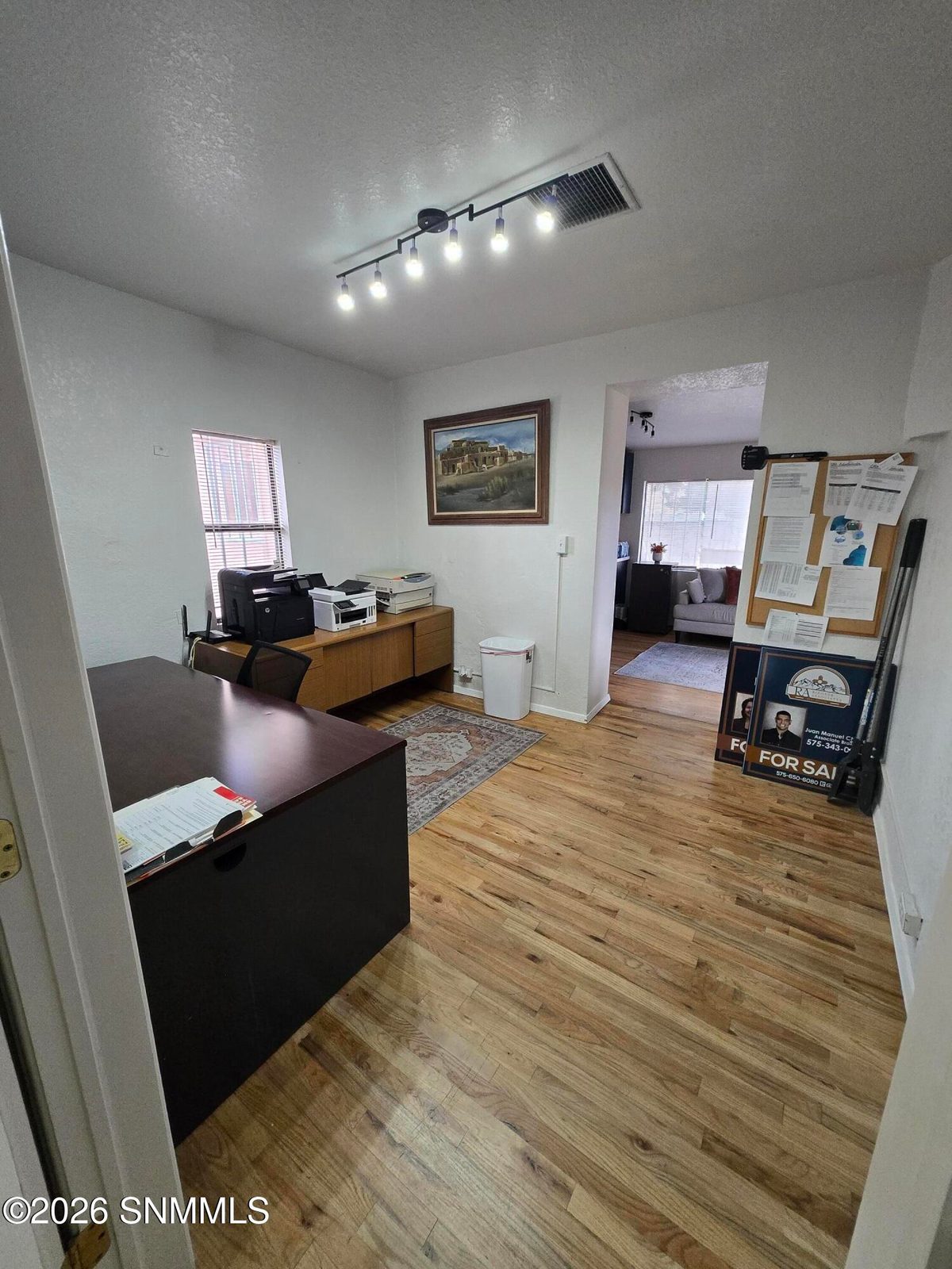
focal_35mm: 13
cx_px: 476
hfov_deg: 89.9
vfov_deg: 106.2
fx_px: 477
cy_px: 634
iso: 200
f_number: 2.2
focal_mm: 1.7
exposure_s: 1/60
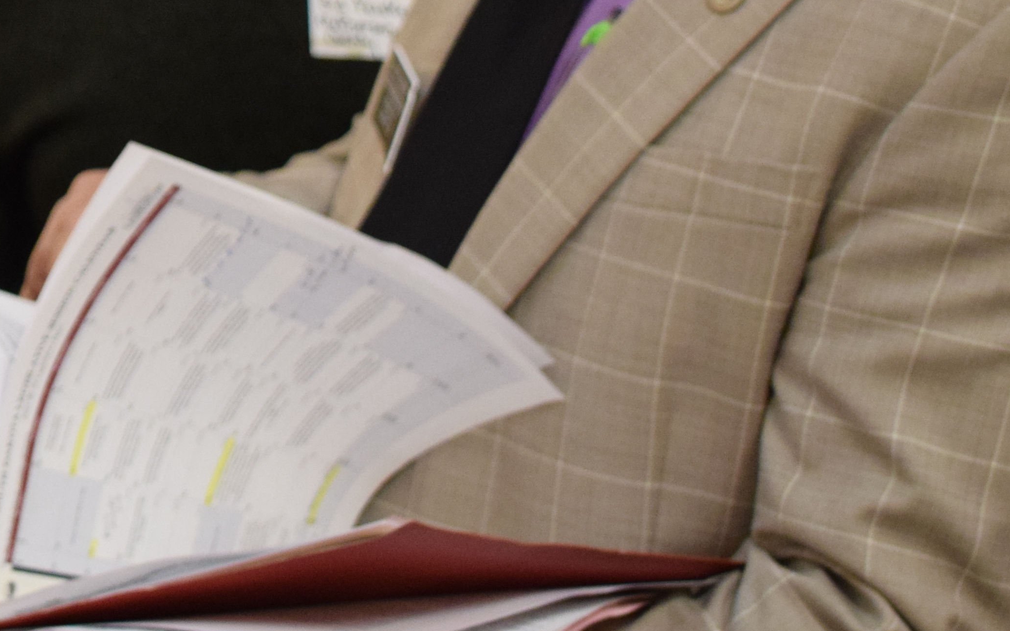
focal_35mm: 115
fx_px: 3165
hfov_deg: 17.5
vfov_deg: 11.2
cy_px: -56
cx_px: -88
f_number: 4
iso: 1800
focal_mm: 26
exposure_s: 1/60
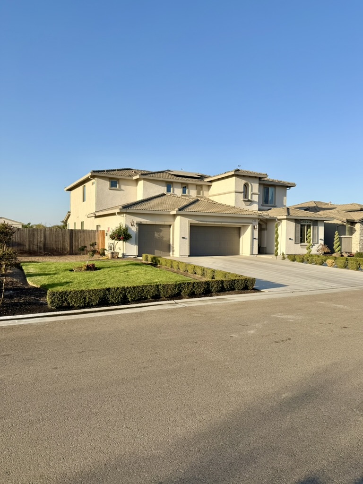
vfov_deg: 71.6
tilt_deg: -0.1
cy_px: 242
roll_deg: -0.7
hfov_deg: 56.8
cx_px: 182
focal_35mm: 24
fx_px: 336
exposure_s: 1/3279
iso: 80
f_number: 1.78
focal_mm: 6.76
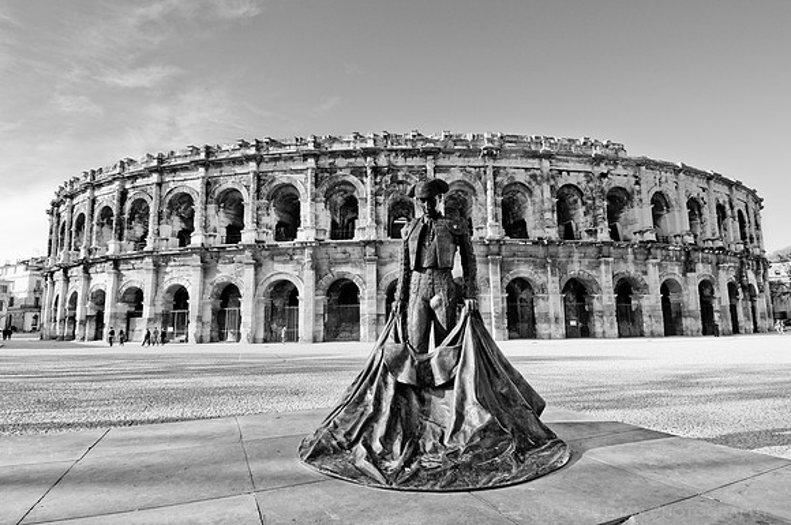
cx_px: 396
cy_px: 262
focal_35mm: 18
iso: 200
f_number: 8
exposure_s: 1/250
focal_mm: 12
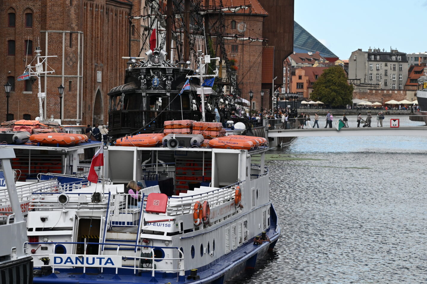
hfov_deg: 12.6
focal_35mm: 163
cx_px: 189
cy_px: 136
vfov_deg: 8.4
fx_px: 1933
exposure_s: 1/2500
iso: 400
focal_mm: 91
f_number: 4
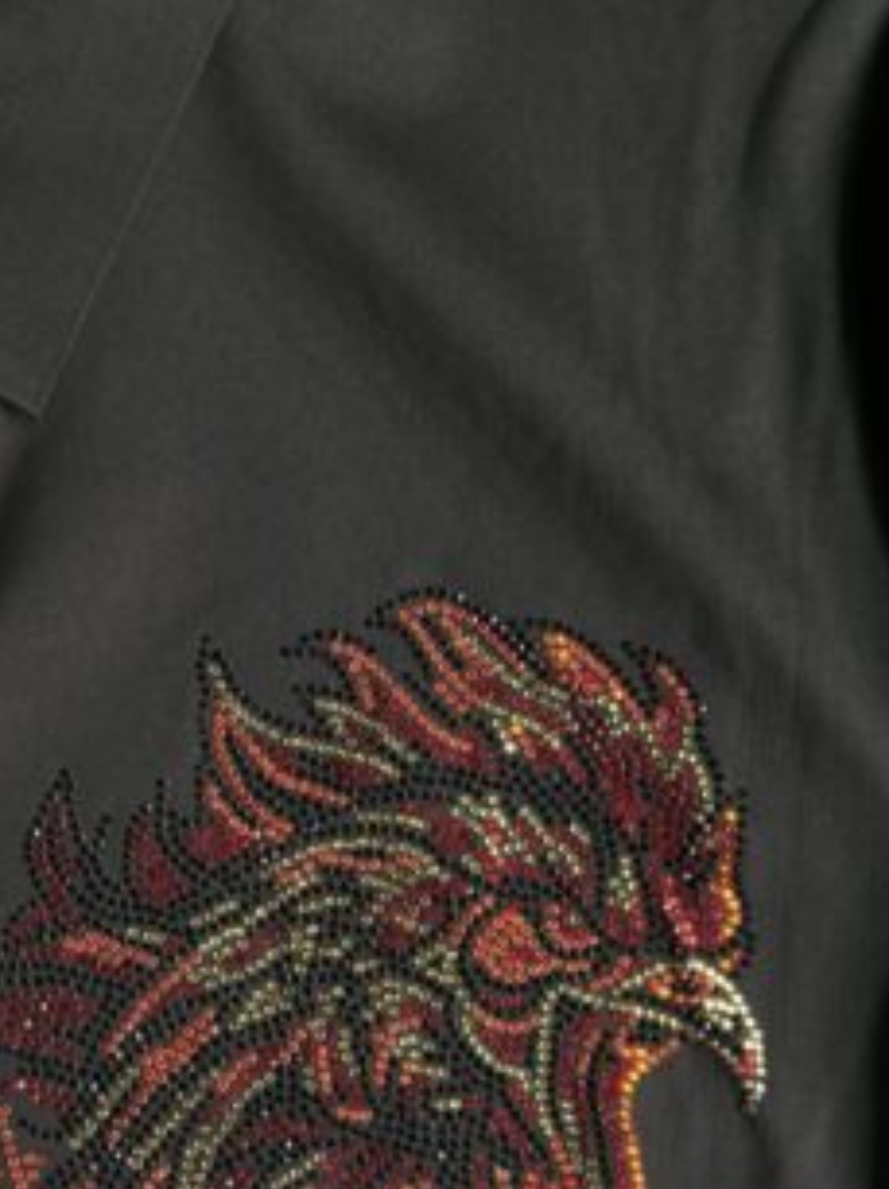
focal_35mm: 68
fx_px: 2332
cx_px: 198
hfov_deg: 21.4
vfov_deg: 28.6
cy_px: 610
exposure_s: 1/100
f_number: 1.5
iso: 50
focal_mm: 5.7
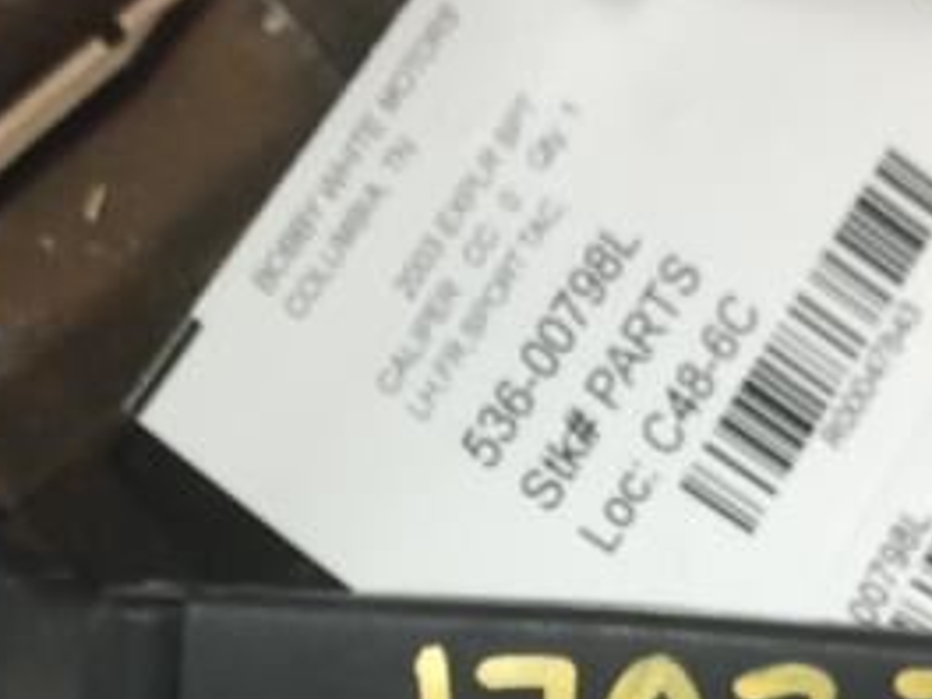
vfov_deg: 16.5
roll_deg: +2.5
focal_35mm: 88
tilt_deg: -31.1
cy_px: 650
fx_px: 2369
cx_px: 402
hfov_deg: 22.2
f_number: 2.2
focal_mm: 4.15
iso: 40
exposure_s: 1/15
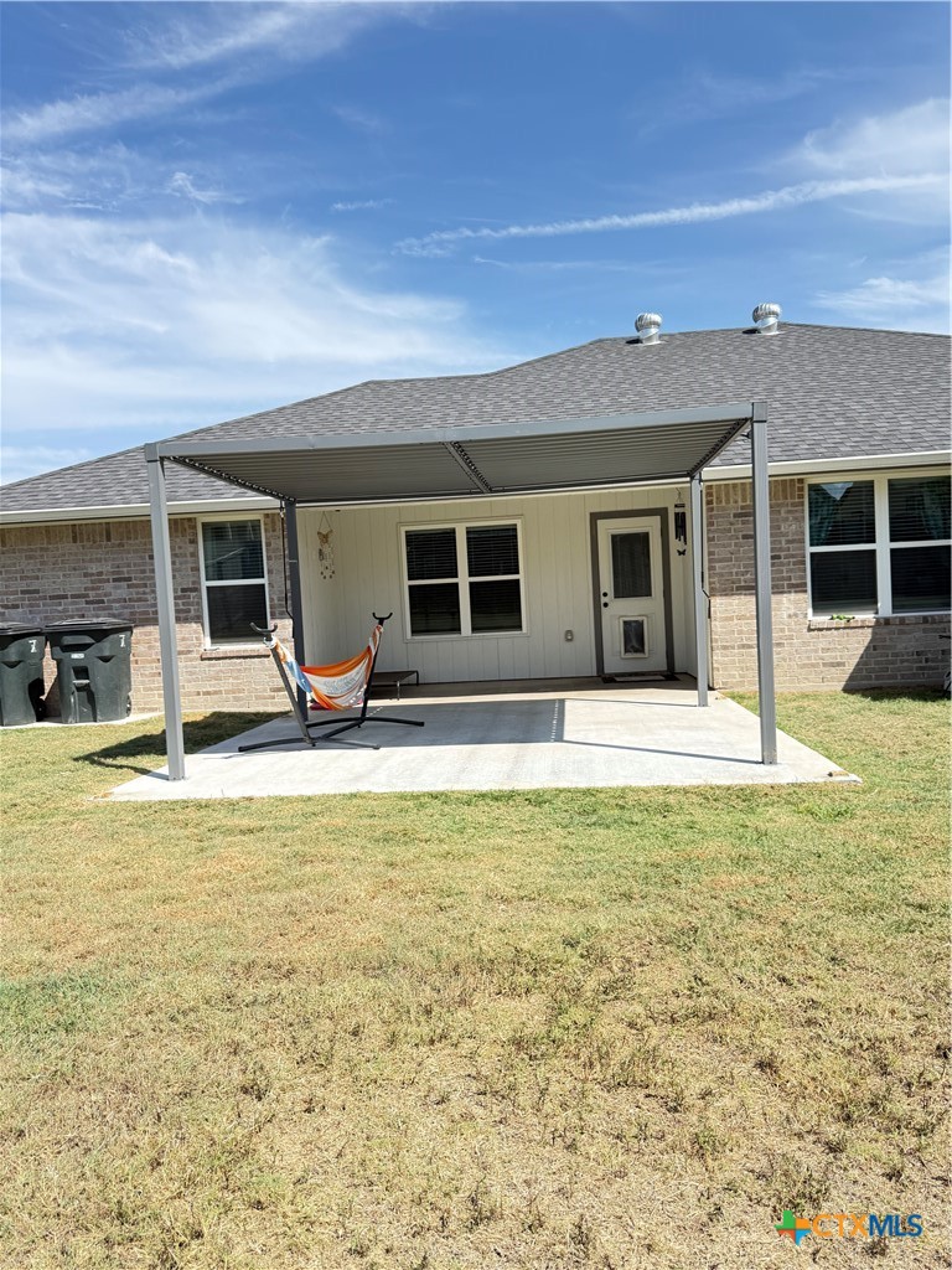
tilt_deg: -2.3
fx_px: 880
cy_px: 635
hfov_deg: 56.8
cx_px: 476
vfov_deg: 71.6
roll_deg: +2.4
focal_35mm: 24
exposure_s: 1/1949
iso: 100
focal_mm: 6.76
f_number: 1.78
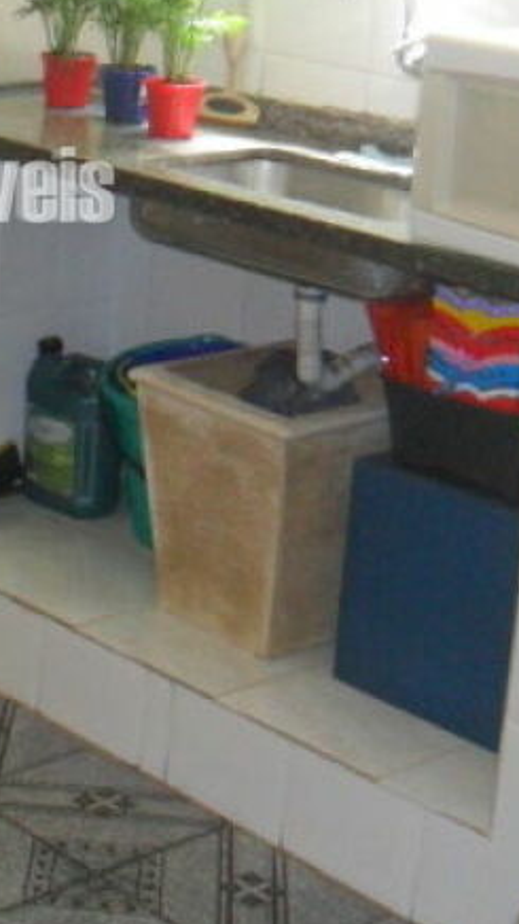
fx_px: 2057
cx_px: -85
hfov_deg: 14.0
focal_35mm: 84
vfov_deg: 24.9
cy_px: 191
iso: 200
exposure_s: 1/45
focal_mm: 6.3
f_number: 3
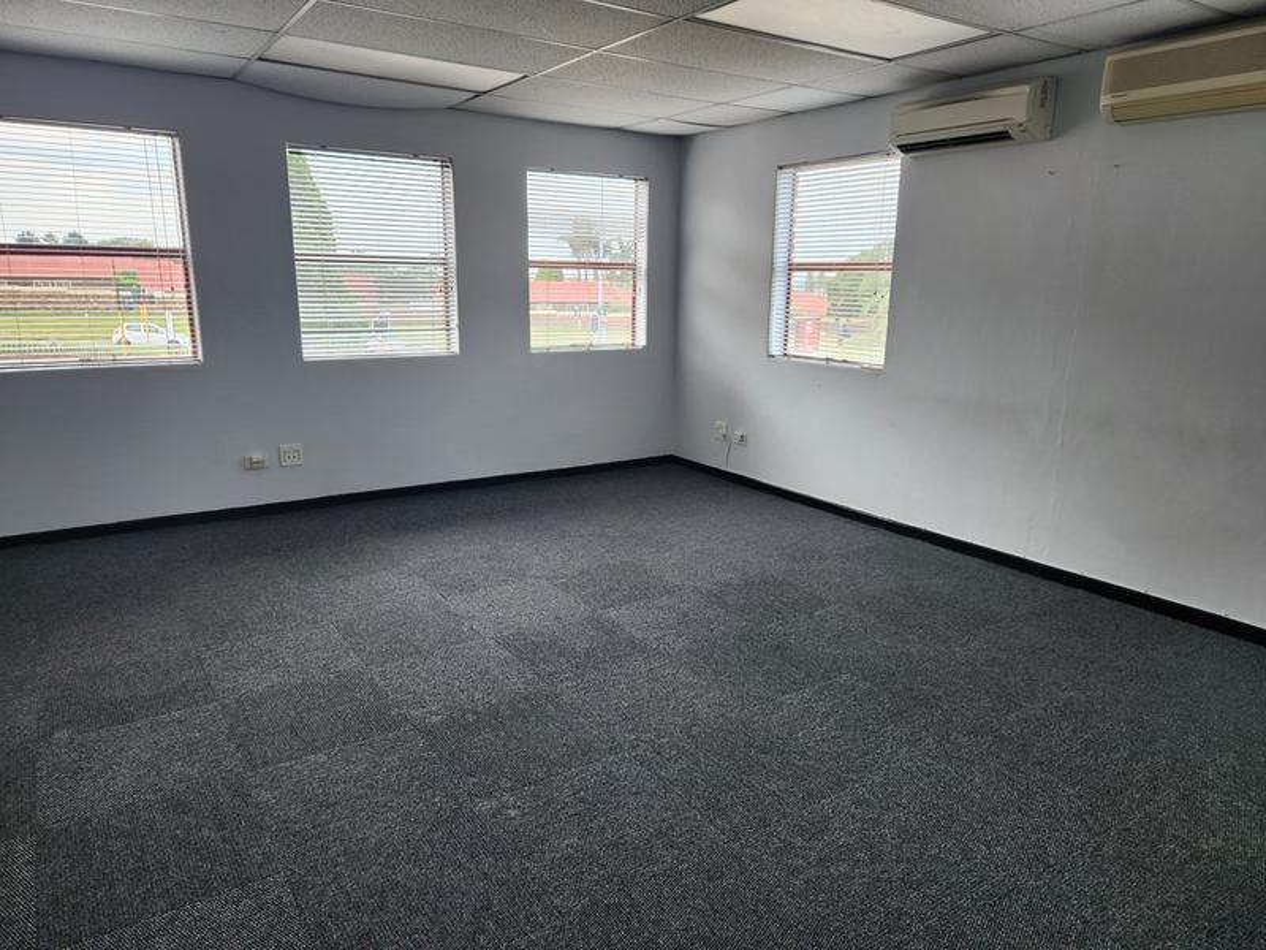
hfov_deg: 73.9
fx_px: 841
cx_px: 633
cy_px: 475
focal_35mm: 23
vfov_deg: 58.9
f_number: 1.8
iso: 50
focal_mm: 5.4
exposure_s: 1/180
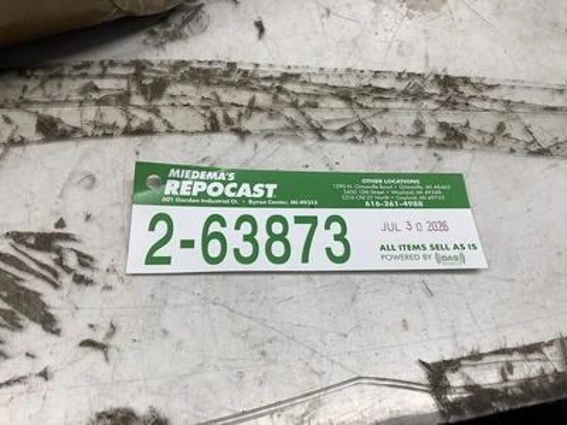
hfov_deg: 58.4
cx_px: 284
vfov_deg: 45.4
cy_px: 212
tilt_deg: -63.5
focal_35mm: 31
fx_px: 508
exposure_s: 1/120
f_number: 2.4
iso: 40
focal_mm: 3.3
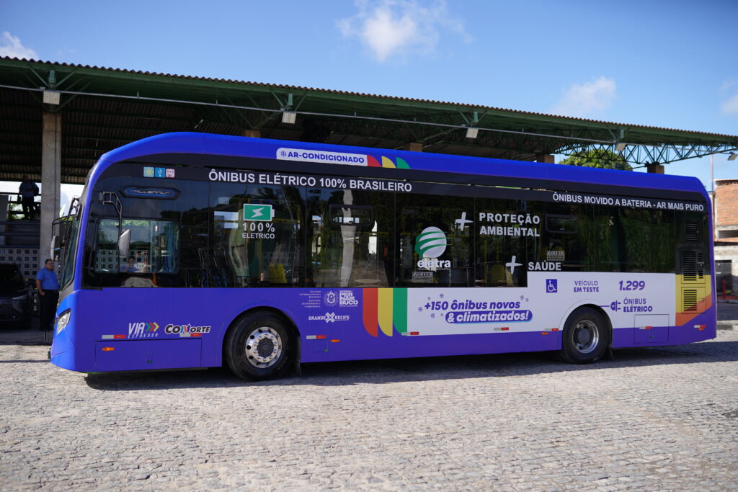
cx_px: 369
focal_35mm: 35
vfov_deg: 37.9
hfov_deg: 54.4
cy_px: 246
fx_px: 718
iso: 100
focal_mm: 35
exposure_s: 1/2000
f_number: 2.2
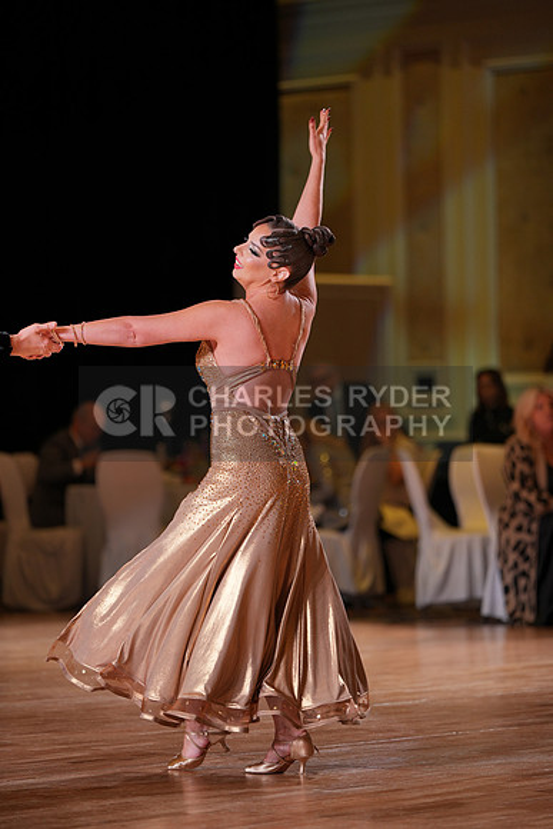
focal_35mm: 156
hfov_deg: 8.8
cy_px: 414
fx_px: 3592
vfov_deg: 13.2
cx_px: 276
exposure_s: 1/320
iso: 500
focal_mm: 156
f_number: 2.8
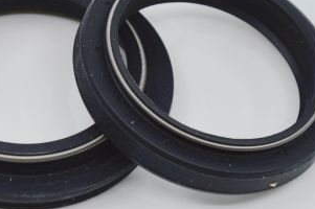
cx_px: 112
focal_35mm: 418
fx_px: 3656
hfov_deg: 4.9
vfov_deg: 3.3
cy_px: 74
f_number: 6.3
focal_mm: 105
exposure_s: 1/160
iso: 100
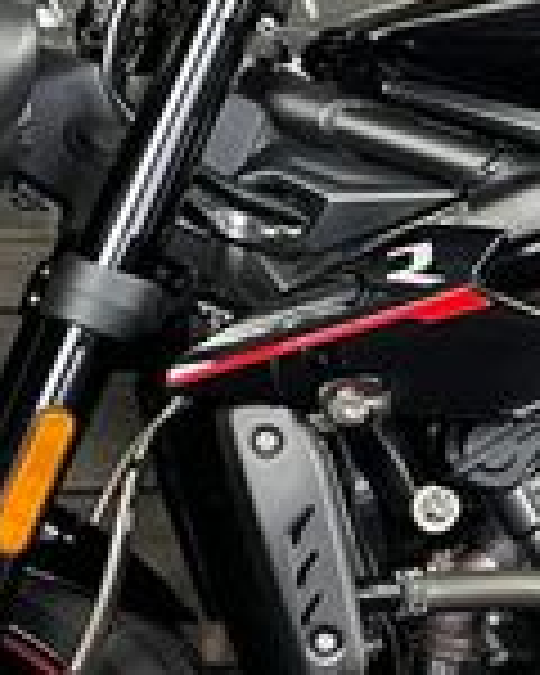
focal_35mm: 108
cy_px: 392
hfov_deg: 14.0
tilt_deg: -1.8
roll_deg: +1.5
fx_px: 2158
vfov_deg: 17.8
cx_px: 558
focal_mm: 4.2
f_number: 1.6
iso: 400
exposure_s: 1/33
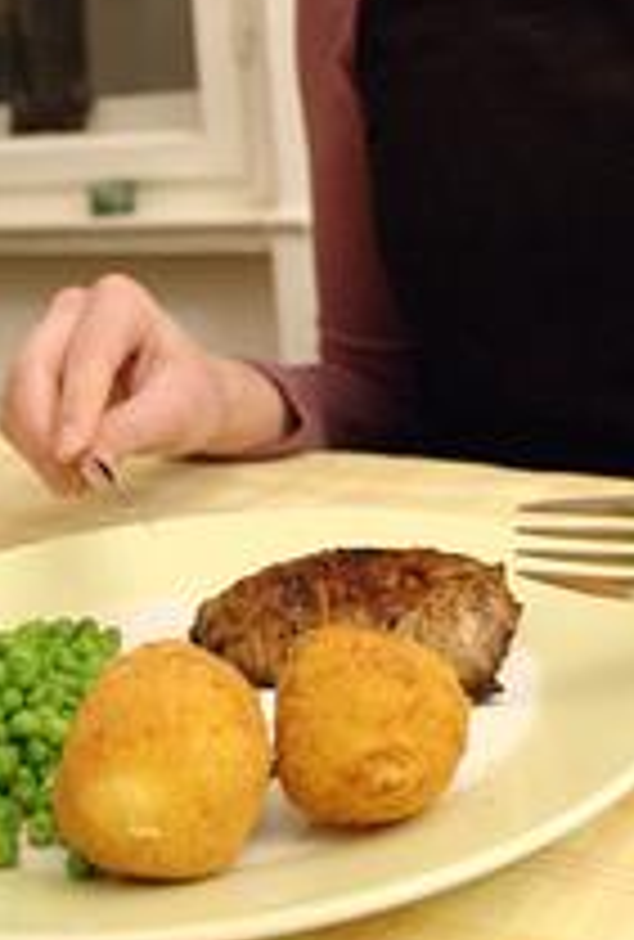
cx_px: 454
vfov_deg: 33.1
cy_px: 148
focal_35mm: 58
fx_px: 1520
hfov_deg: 23.4
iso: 1250
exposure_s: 1/13
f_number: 3.5
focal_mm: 18
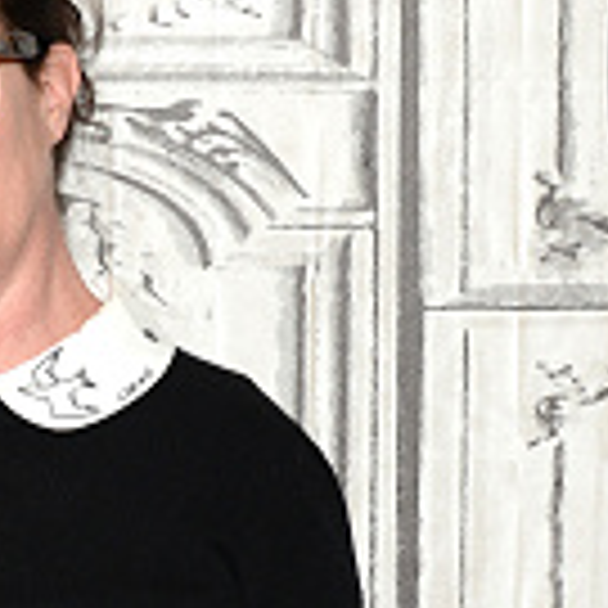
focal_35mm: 168
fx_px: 3338
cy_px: 597
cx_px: -27
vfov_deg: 10.3
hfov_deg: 10.3
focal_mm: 45
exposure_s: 1/160
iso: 500
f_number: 5
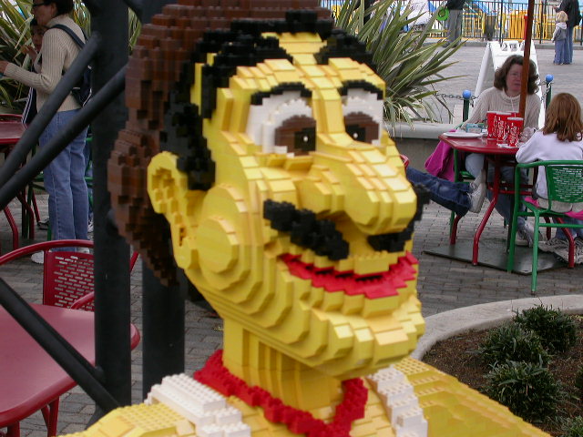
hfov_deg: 27.4
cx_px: 292
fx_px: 1196
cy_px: 218
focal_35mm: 71
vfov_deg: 20.7
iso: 100
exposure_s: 1/209
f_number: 4.8
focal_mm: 14.7
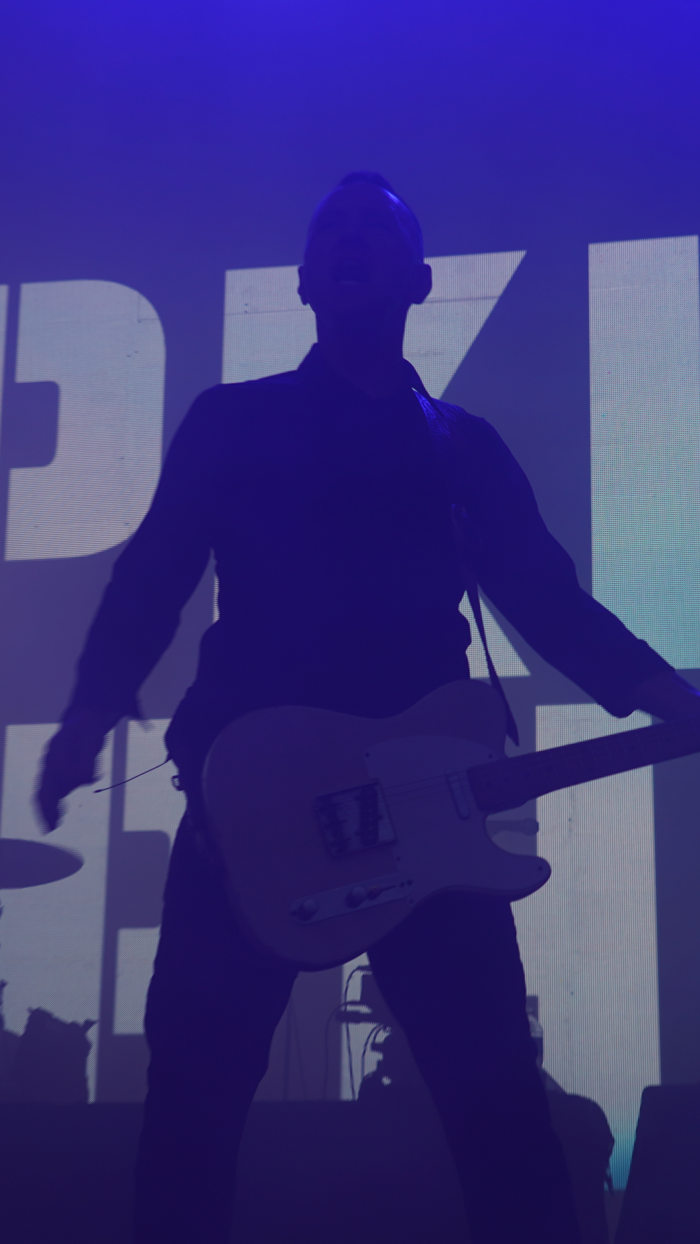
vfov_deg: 29.0
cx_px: 315
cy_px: 624
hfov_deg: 16.5
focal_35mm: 73
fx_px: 2408
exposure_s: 1/160
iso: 160
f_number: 5
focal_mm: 46
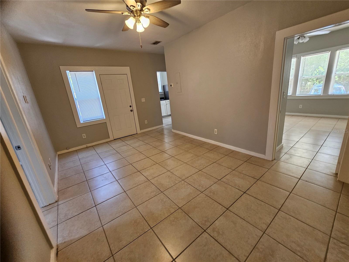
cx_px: 174
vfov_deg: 89.9
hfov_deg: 106.2
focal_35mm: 13
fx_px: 131
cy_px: 131
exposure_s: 1/60
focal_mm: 2.2
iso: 160
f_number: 2.2
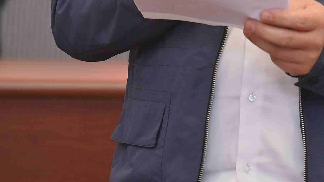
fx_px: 6194
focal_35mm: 721
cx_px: 305
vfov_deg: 1.7
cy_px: -159
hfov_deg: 3.0
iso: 1000
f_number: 3.5
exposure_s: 1/100
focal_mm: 200
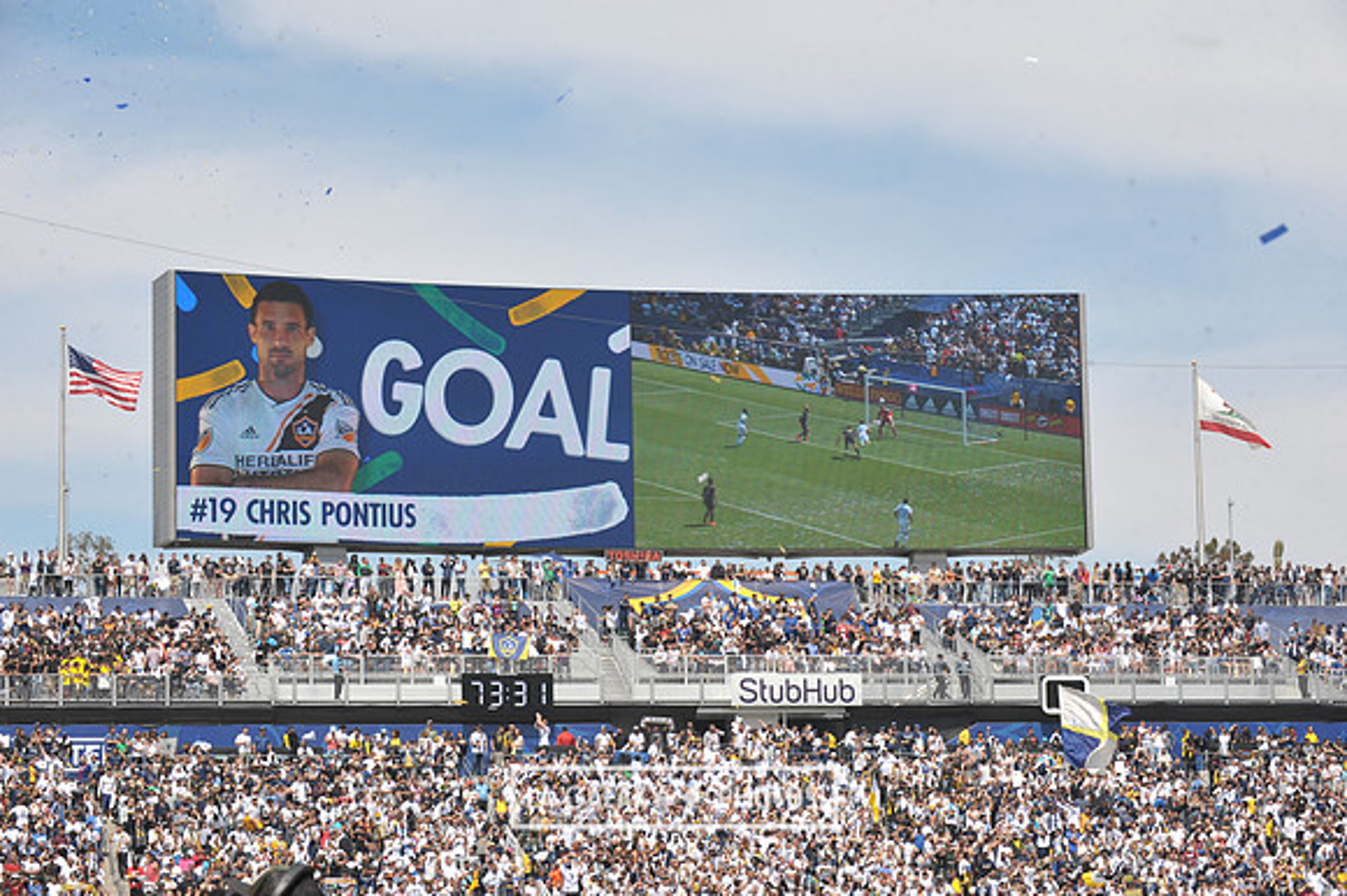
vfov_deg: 13.4
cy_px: 448
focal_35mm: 102
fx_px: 3814
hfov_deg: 20.0
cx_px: 674
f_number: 11
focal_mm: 102
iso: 250
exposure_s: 1/500
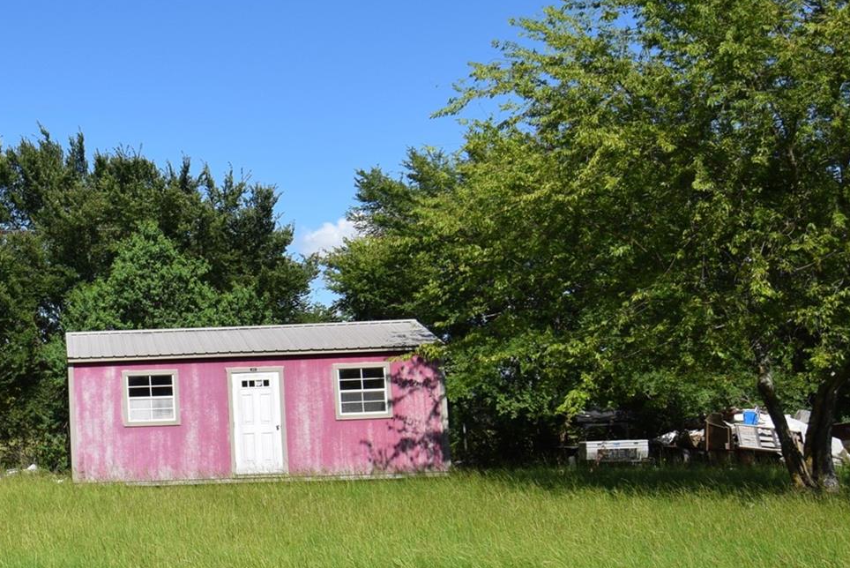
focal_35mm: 51
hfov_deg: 35.1
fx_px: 1205
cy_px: 340
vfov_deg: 26.5
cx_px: -7
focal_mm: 16
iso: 200
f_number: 10
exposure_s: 1/400
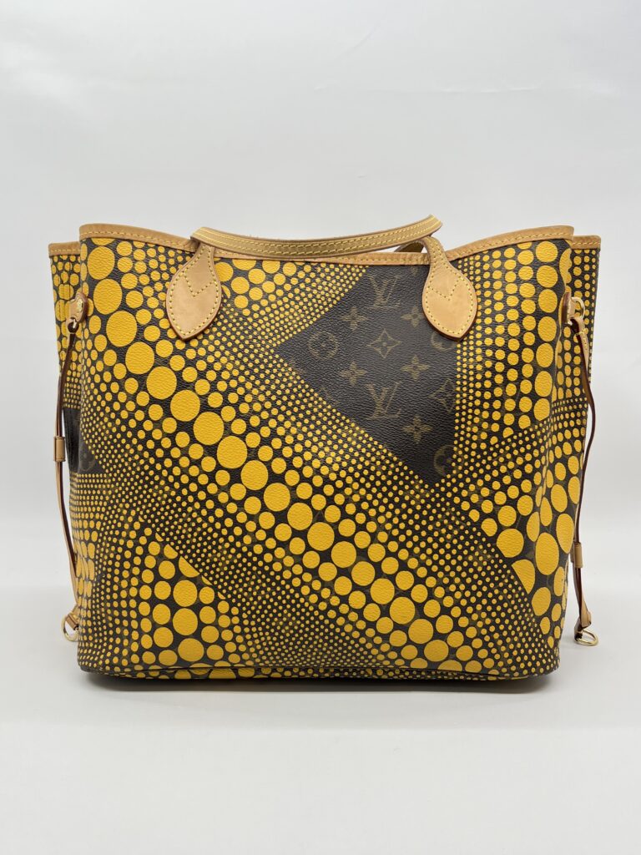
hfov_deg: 53.1
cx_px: 320
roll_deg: +0.1
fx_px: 642
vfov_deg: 67.3
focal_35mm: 26
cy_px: 428
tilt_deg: -10.2
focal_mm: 5.7
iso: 32
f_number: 1.5
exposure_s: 1/102
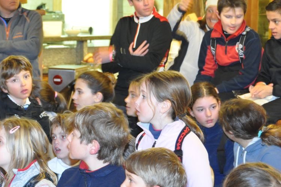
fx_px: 943
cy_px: 94
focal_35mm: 121
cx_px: 49
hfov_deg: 16.8
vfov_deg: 11.3
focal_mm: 38
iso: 1600
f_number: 4.2
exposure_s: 1/13
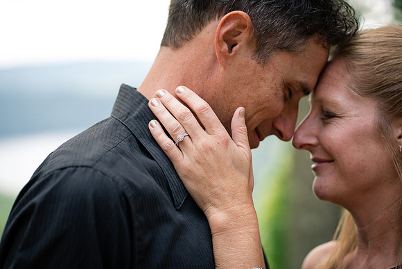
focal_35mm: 85
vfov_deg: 16.1
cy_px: 134
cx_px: 201
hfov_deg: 23.9
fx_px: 949
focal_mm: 85
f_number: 3.2
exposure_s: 1/1600
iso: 800
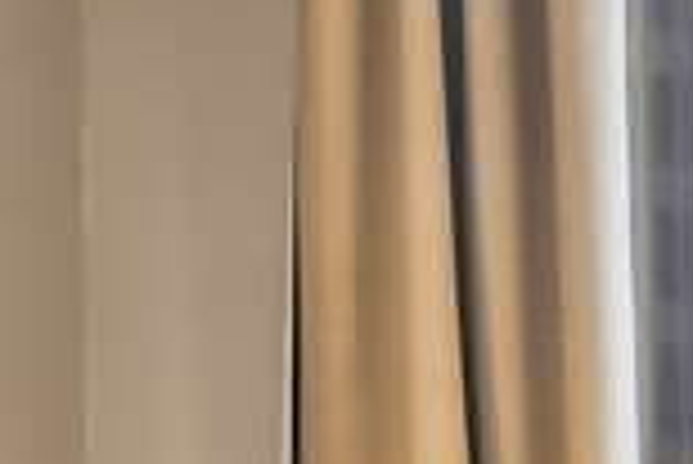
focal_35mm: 159
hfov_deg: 11.3
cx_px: -799
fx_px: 3064
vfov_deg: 8.6
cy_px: 329
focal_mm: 24
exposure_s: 1.6
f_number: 10
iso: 400
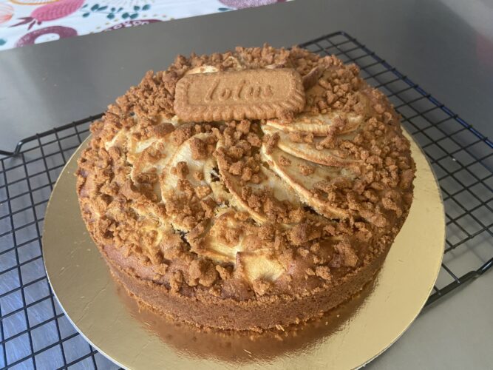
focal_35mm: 26
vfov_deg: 53.0
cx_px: 246
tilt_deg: -51.8
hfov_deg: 67.3
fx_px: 370
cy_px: 185
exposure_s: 1/60
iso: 250
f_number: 1.8
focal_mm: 4.25
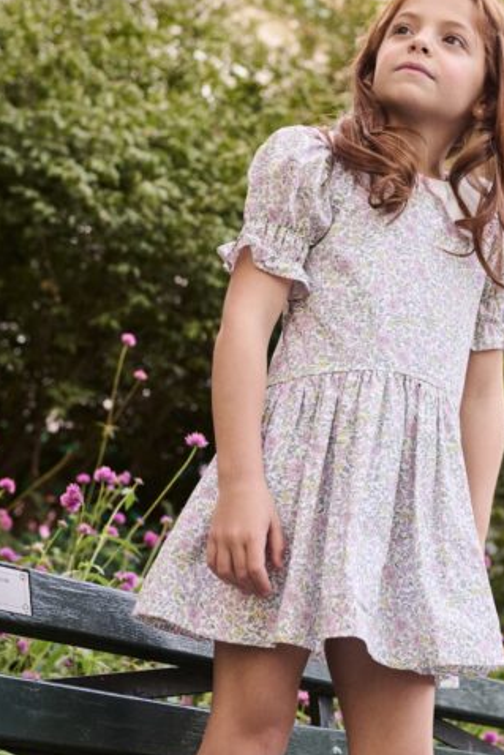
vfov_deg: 26.9
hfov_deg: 18.0
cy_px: 287
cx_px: 429
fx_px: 1574
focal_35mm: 75
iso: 400
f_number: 4
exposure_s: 1/200
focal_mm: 35
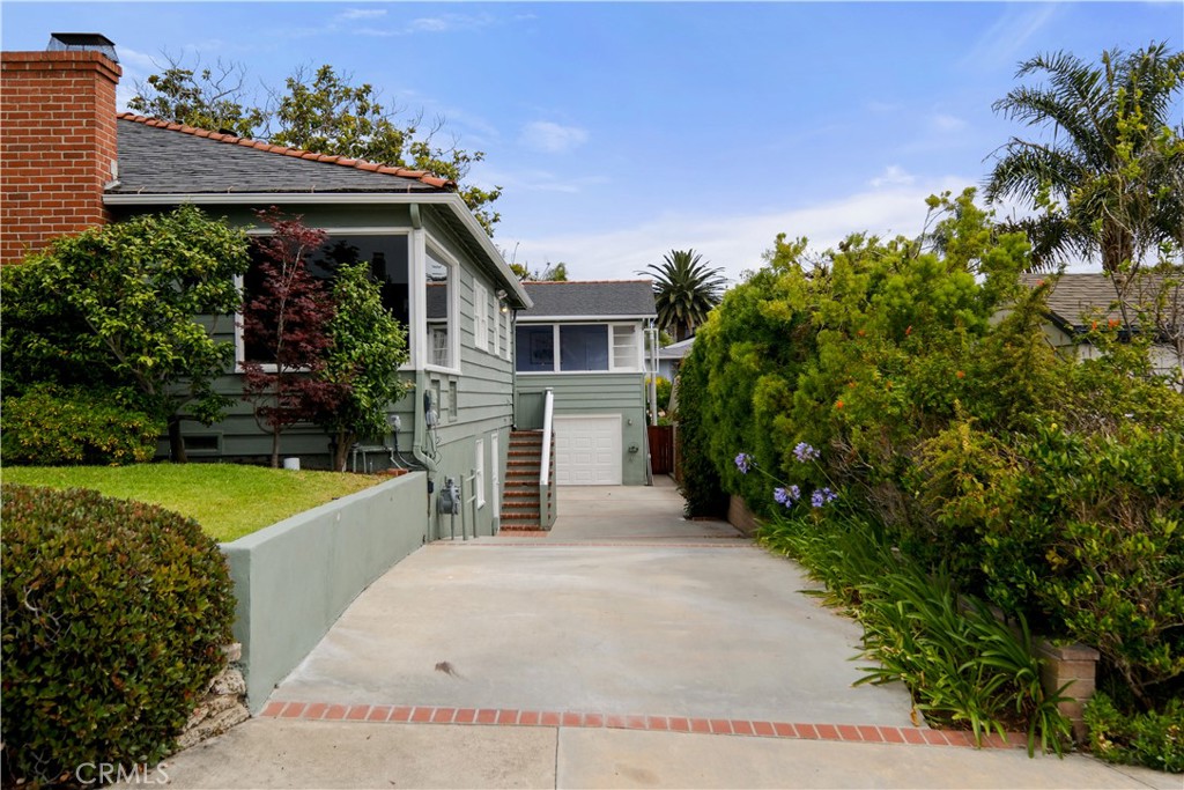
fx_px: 1184
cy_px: 395
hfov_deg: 53.1
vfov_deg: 36.9
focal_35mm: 36
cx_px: 592
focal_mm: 24
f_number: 8
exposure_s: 1/900
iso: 400
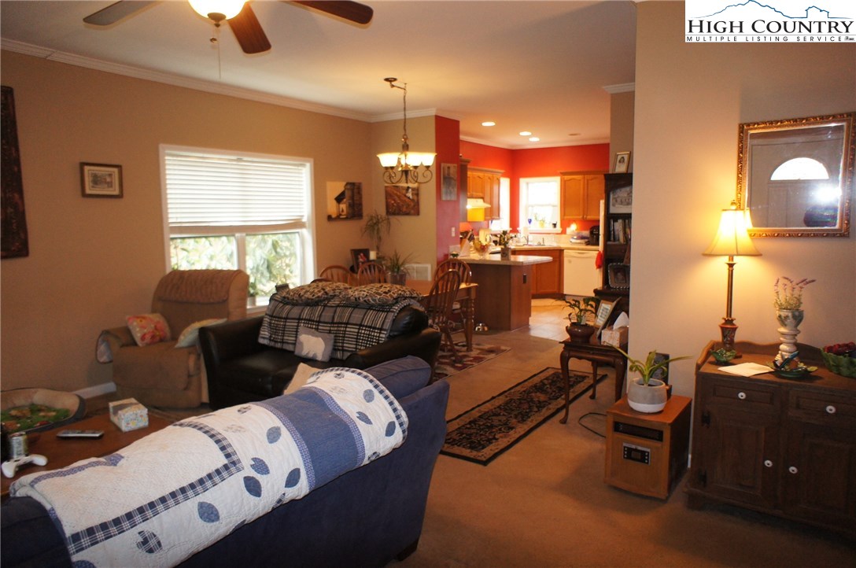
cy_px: 284
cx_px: 428
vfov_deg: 53.0
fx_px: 570
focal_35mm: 24
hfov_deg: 73.8
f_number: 2.8
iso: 1000
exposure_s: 1/60
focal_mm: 16
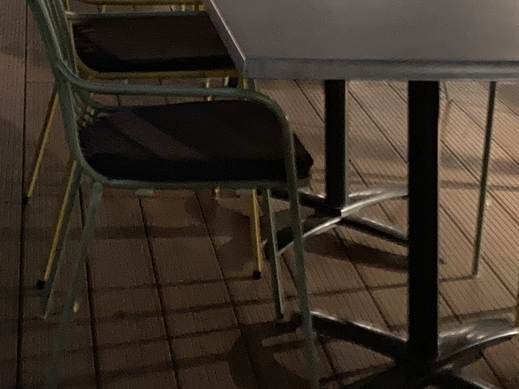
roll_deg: +0.6
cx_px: 28
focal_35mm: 91
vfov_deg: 14.8
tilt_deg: -2.0
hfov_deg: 21.0
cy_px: -238
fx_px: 1364
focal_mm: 3.99
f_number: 1.8
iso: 500
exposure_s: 1/4
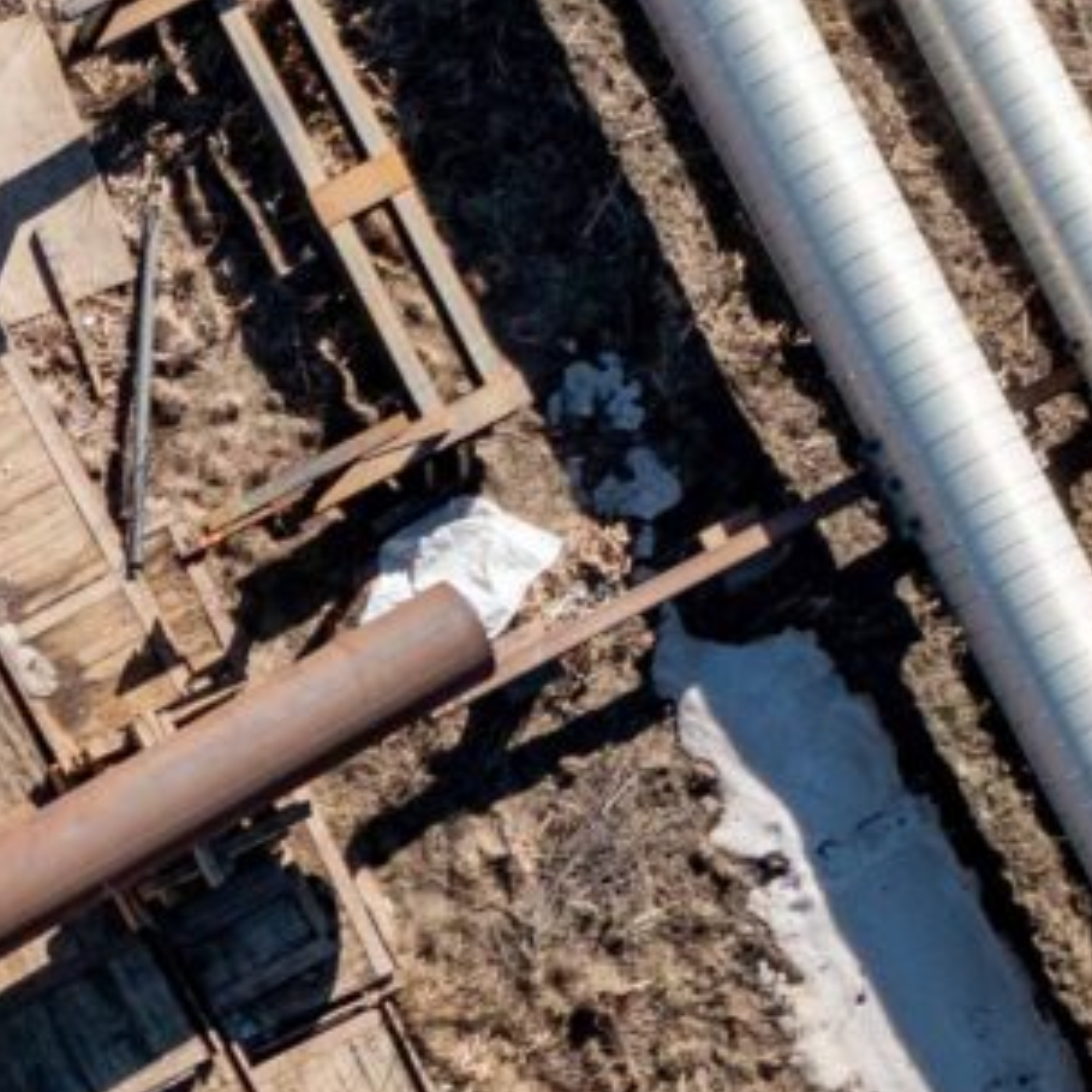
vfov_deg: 10.3
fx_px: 5746
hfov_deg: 10.2
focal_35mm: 161
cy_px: 1906
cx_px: -901
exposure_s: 1/40
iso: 100
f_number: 3.2
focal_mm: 10.26
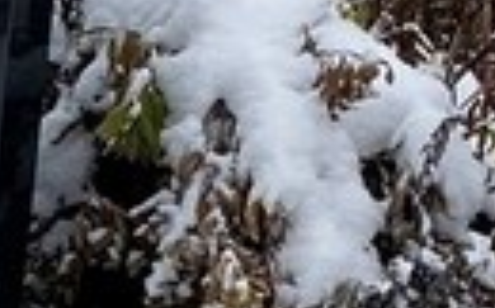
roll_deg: -2.4
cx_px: -689
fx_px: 2925
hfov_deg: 8.8
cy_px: 323
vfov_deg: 6.0
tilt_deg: -16.3
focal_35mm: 217
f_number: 1.8
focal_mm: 4.25
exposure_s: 1/493
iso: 32
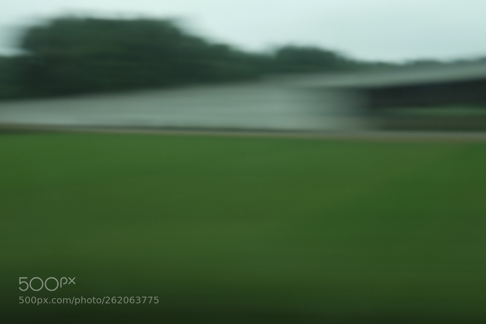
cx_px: 243
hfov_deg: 37.5
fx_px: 716
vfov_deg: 25.5
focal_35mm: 53
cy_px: 162
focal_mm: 35
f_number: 16
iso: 200
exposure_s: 1/3.5
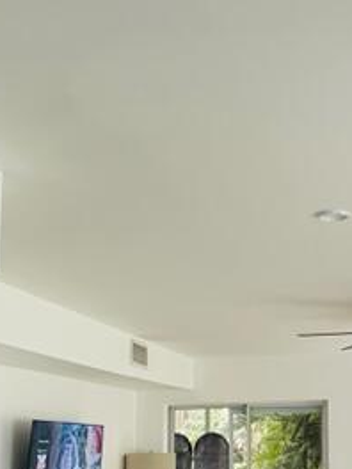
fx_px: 854
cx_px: 375
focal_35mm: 63
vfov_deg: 30.1
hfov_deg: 22.2
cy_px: 368
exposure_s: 1/60
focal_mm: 4.2
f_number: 1.6
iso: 200
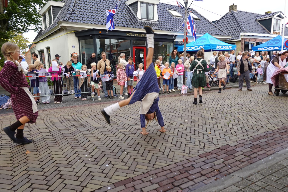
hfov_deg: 69.4
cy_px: 96
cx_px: 144
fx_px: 208
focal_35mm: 26
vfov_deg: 49.6
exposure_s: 1/200
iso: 100
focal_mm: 9.75
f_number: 3.5
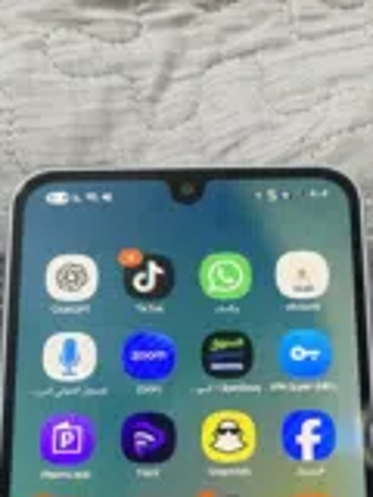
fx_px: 934
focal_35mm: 65
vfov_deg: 27.9
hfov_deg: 22.5
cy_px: 509
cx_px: 233
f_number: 1.8
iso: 160
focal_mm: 4.25
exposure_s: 1/60
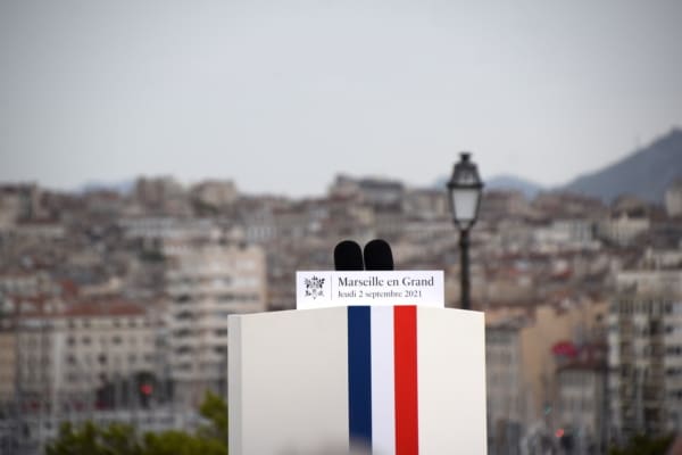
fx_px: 5541
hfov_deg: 7.0
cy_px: 228
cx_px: 341
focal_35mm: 292
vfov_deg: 4.7
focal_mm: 195
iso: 220
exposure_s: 1/500
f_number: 6.3
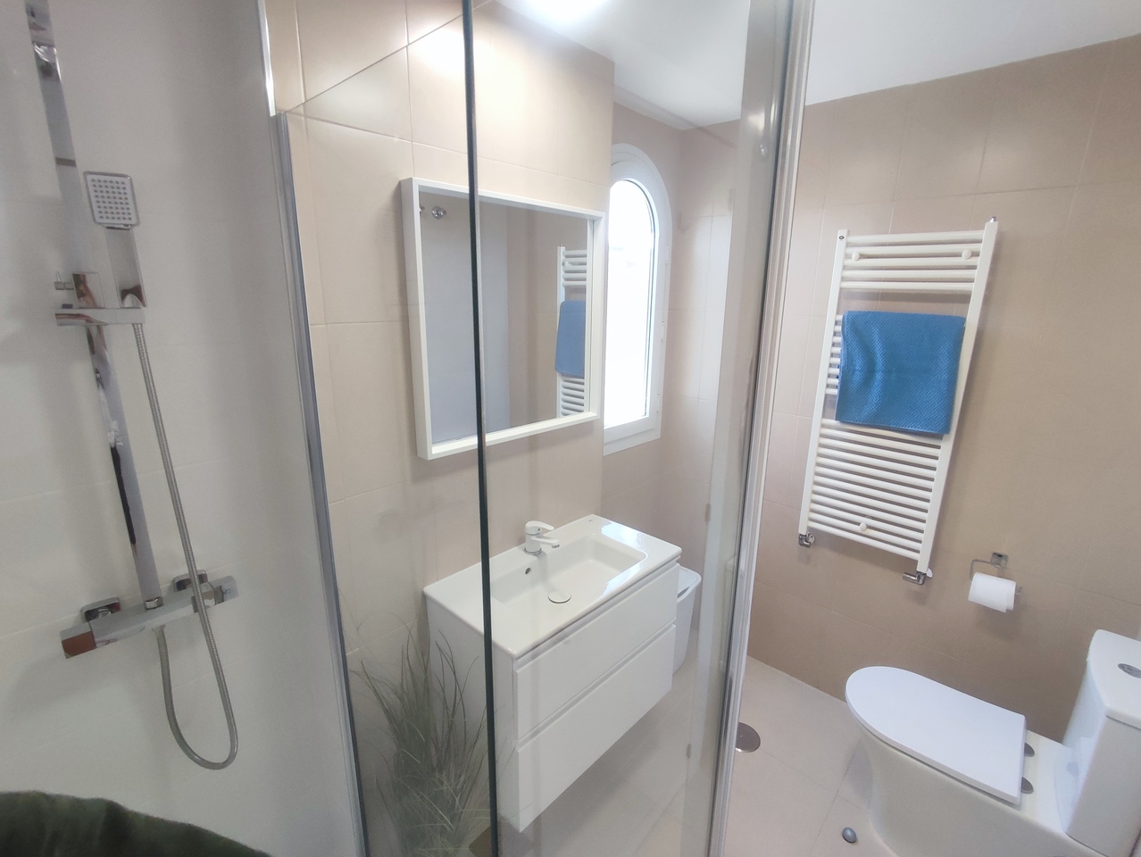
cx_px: 570
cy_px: 428
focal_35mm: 16
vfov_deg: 78.2
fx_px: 528
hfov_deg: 94.5
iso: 190
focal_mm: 1.65
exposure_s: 1/100
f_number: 2.2
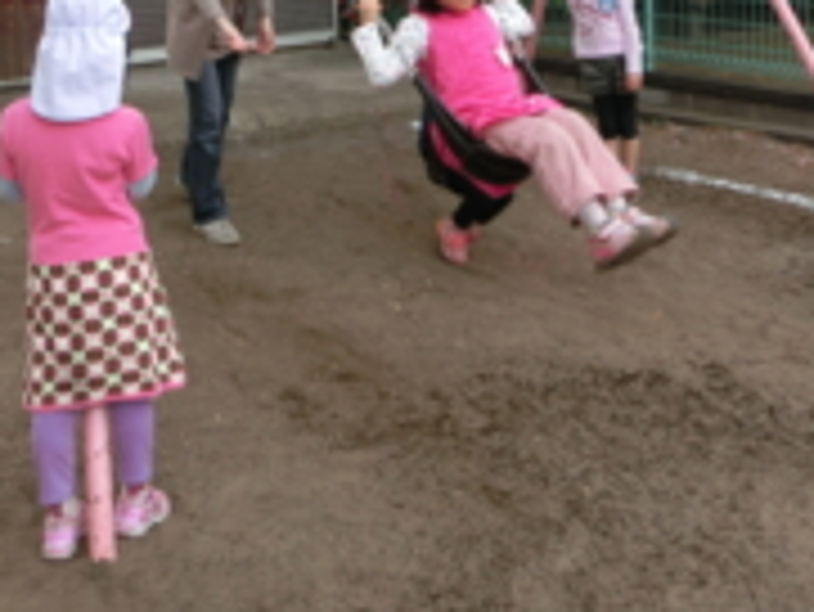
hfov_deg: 36.1
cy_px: -58
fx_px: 1247
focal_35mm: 53
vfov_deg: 25.6
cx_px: 409
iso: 80
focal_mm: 4.24
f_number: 3
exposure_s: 1/250
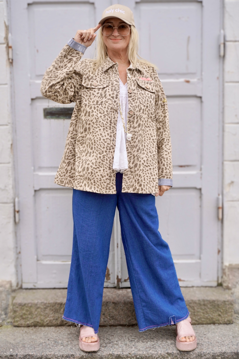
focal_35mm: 39
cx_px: 120
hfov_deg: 34.2
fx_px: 388
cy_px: 180
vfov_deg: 49.6
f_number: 4.5
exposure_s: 1/160
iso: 125
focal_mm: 26
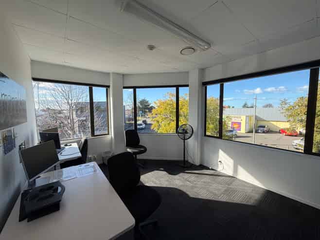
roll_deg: +0.9
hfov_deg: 102.1
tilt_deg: -4.0
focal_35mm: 14
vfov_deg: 85.6
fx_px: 129
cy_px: 120
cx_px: 160
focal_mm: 2.22
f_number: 2.2
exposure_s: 1/502
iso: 50
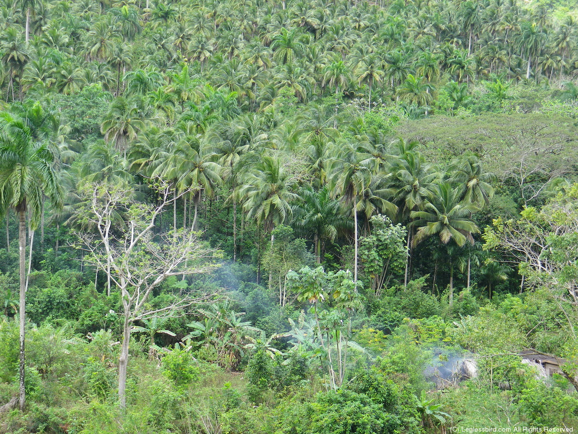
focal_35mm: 71
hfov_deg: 27.4
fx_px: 1186
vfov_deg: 20.7
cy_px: 217
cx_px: 289
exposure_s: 1/60
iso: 80
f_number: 4.9
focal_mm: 12.5
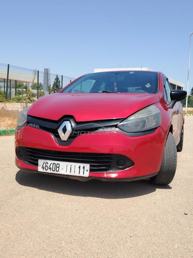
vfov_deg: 51.3
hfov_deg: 39.7
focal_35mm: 36
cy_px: 129
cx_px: 96
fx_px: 268
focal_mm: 5.25
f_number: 1.75
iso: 100
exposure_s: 1/742
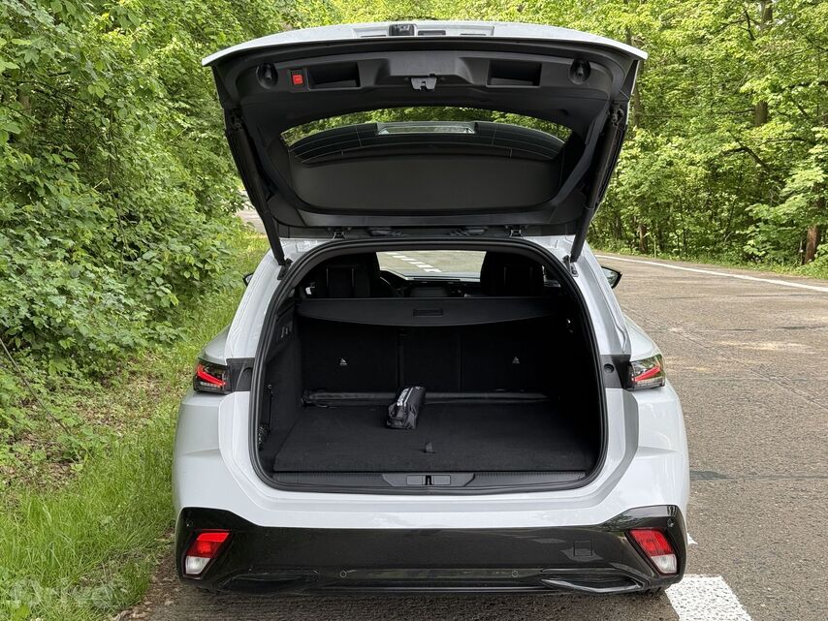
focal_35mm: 48
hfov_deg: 39.6
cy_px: 310
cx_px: 414
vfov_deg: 30.3
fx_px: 1148
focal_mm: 6.76
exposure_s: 1/381
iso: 100
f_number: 1.78
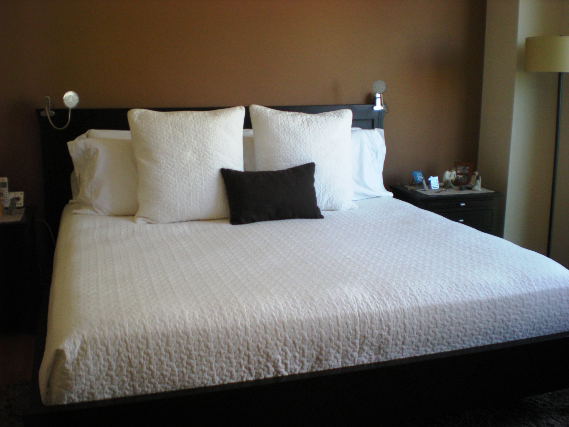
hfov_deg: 49.0
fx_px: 625
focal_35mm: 38
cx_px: 284
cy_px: 214
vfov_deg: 37.7
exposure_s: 1/42.8
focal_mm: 6.3
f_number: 3.1
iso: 200
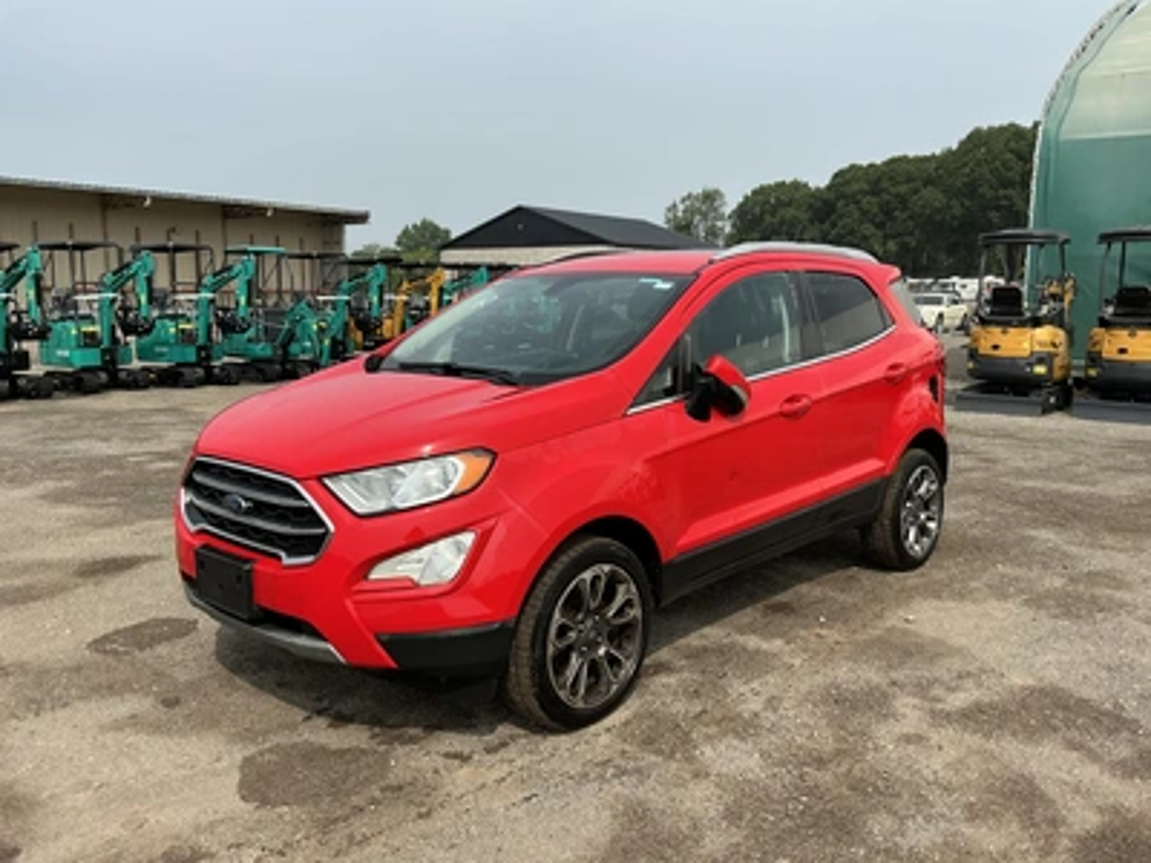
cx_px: 576
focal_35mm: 28
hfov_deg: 63.4
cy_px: 432
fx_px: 931
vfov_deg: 49.7
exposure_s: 1/1675
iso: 25
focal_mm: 3
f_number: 1.8
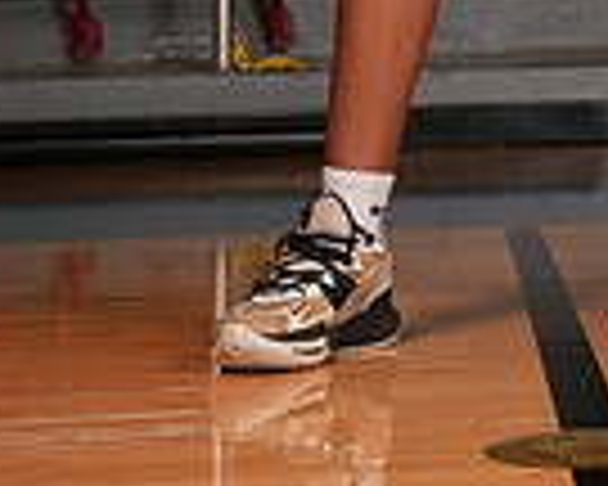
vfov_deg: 9.9
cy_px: -513
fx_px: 2591
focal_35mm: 144
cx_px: 531
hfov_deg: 13.3
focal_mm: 46
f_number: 6.3
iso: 250
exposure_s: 1/200
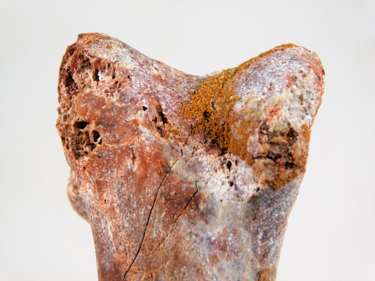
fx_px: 2513
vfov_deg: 6.4
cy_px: 140
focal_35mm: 232
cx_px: 188
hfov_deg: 8.5
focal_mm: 41.3
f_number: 5.6
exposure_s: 1/100
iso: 125
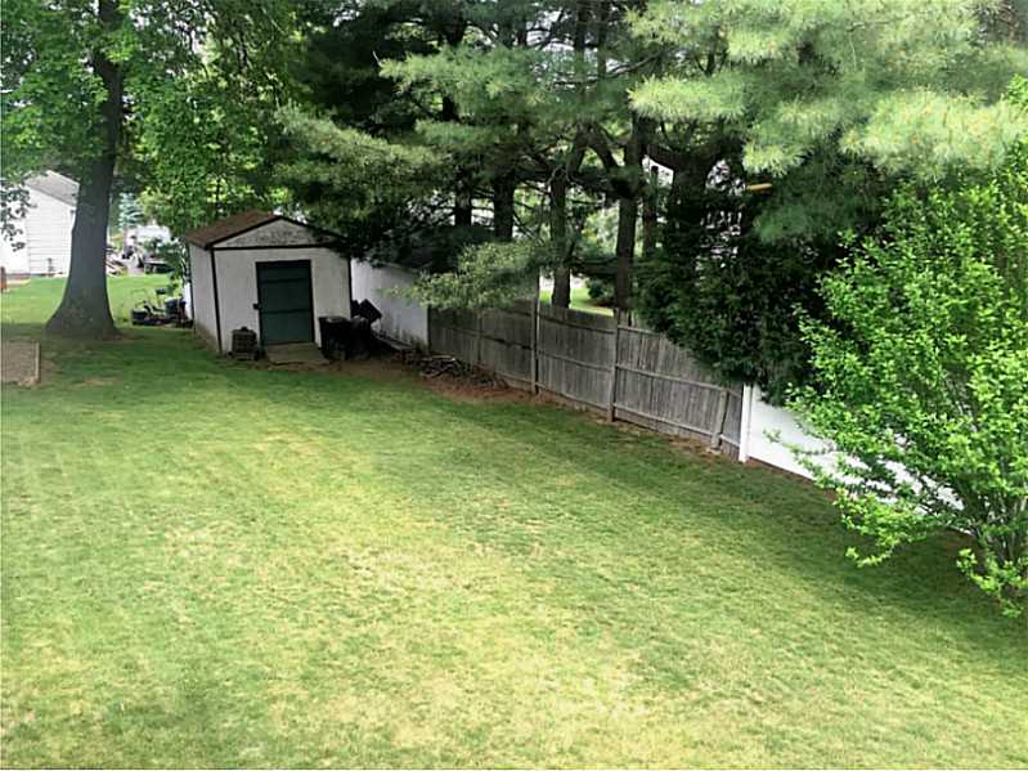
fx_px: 861
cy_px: 386
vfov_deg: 48.2
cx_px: 514
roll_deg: -1.3
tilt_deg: -14.4
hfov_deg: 61.7
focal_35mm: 29
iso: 32
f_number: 2.2
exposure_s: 1/286
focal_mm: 4.15
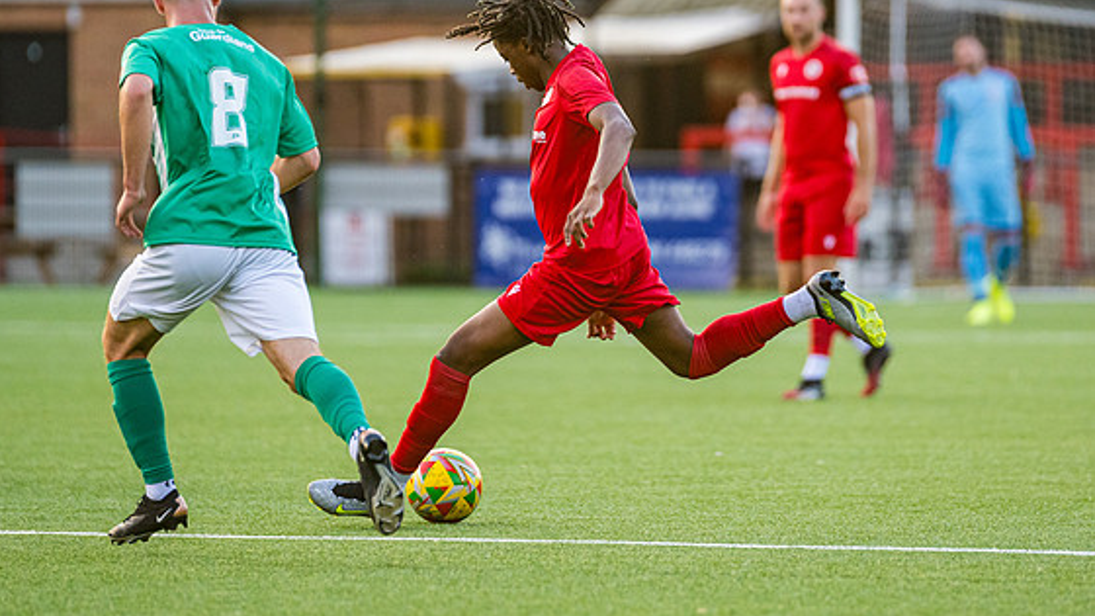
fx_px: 11033
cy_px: 230
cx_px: 636
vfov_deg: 3.2
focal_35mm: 380
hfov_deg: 5.7
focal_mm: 250
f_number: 2.8
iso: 1250
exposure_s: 1/1000
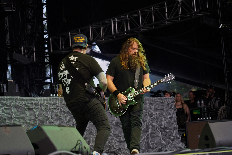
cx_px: 116
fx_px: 664
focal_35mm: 103
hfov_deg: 19.8
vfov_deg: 13.3
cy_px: 78
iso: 320
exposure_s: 1/125
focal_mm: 103
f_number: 4
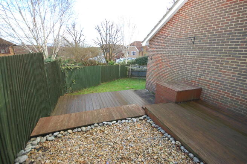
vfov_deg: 77.2
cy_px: 82
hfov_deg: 100.4
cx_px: 124
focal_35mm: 15
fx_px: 103
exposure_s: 1/100
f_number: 5
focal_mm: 10
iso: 400
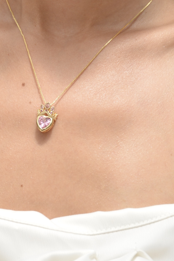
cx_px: 47
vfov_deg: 13.2
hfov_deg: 8.8
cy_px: 74
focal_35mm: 155
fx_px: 1124
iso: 640
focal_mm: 66
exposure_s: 1/1000
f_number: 8
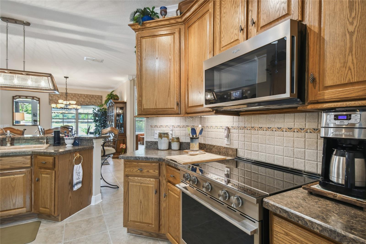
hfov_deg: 90.0
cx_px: 183
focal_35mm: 18
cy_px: 122
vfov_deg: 67.4
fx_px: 183
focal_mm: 12
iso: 100
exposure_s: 1/8
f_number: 7.1
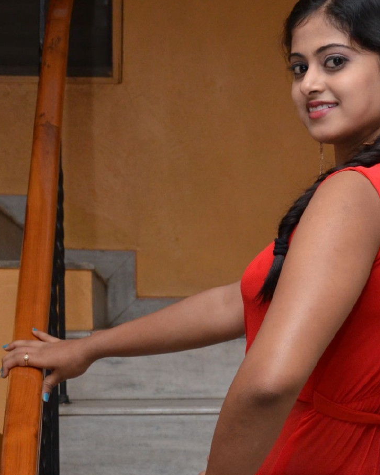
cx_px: 224
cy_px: 300
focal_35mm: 117
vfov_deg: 16.4
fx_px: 1644
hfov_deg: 13.2
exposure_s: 1/125
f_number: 8
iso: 1600
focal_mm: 50
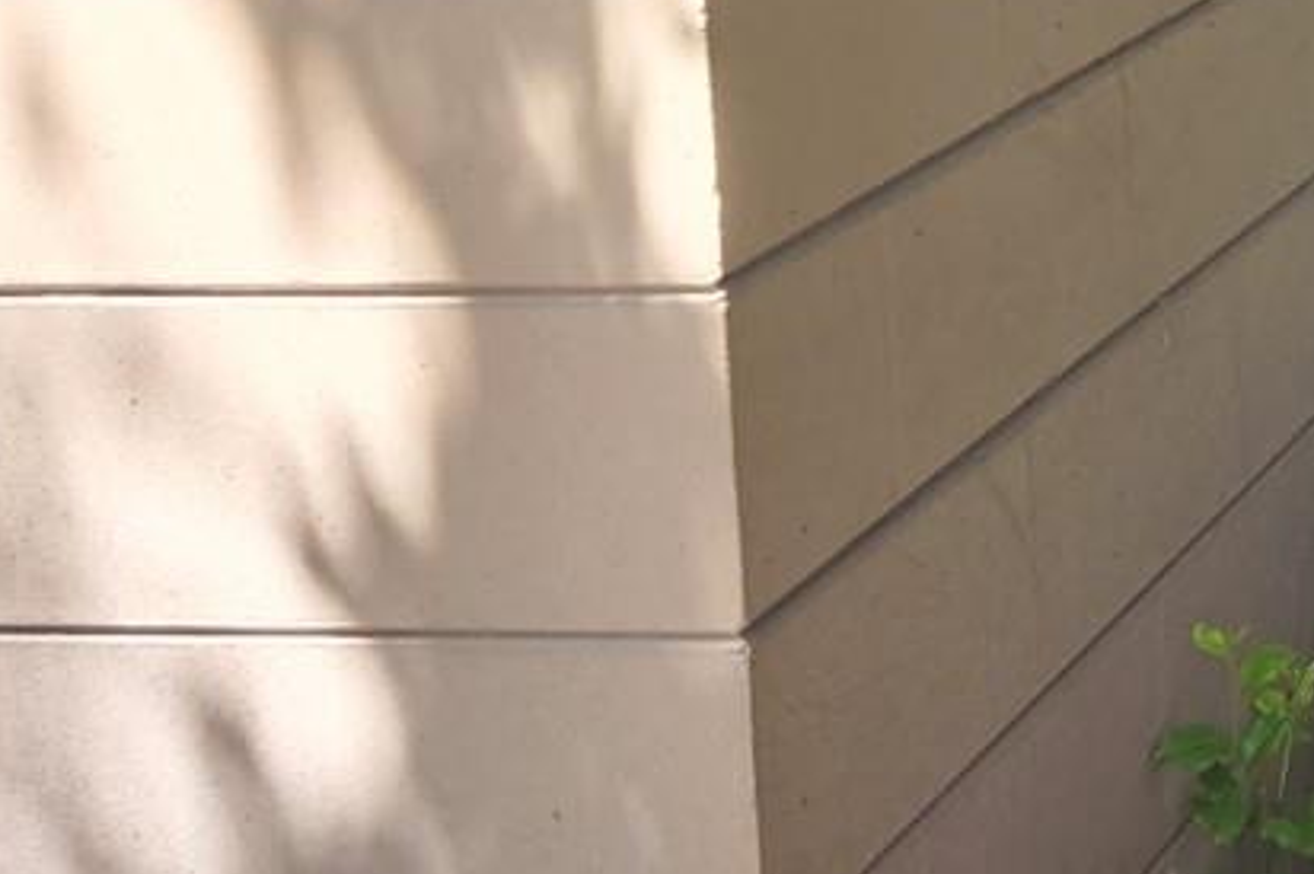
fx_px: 3392
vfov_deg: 13.8
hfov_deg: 19.3
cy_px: -427
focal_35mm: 93
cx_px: 1955
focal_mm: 5.4
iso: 40
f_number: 1.8
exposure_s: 1/180
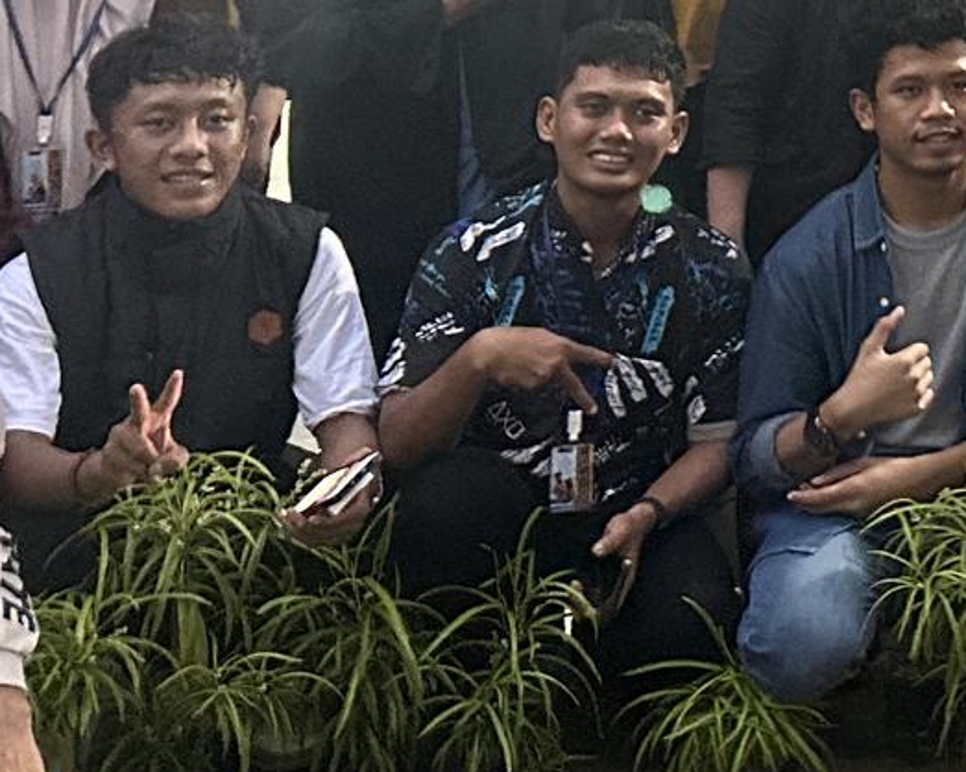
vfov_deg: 16.6
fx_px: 2458
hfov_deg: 20.1
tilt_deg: -0.7
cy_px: -296
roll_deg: -1.1
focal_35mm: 86
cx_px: 1311
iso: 1000
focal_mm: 6.86
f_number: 1.78
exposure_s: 1/25
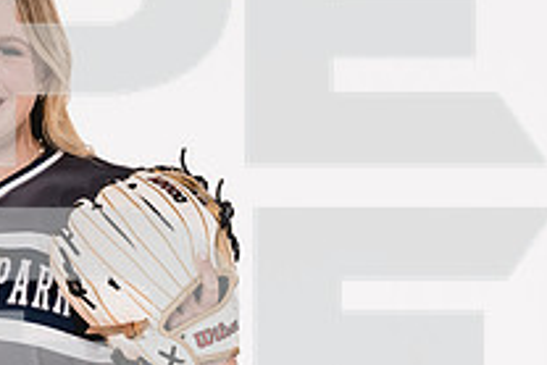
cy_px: 348
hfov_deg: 18.3
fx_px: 1612
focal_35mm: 106
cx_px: -113
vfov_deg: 12.8
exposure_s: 1/250
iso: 800
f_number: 8
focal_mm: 38
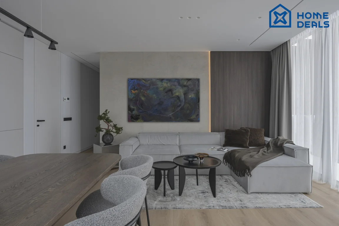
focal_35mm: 20
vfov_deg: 61.9
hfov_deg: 84.0
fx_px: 188
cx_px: 170
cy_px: 113
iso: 200
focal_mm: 20
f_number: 16
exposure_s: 1/1.67
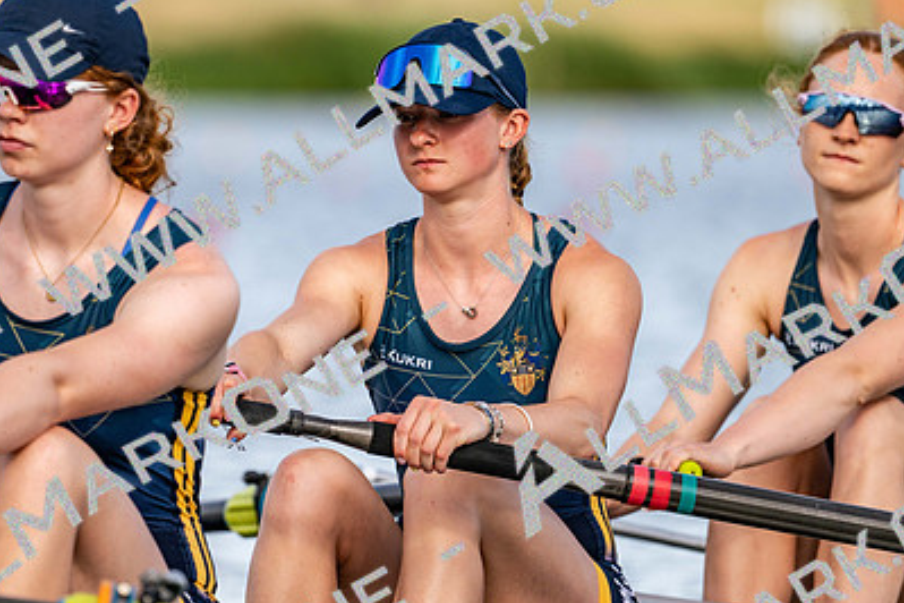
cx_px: 319
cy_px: 323
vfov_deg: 2.4
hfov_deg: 3.5
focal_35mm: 581
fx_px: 14588
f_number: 4.5
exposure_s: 1/2500
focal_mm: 400
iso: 400
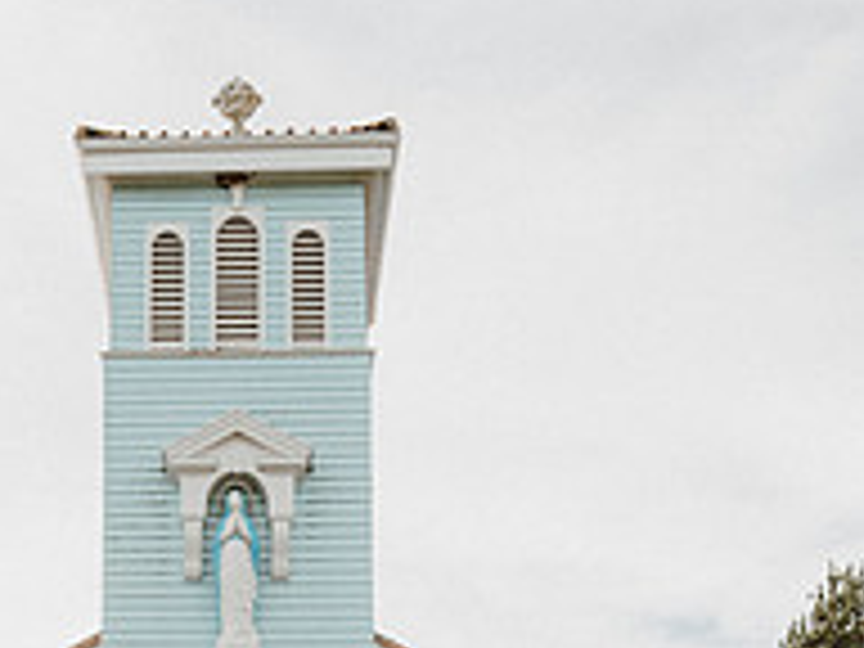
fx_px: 1348
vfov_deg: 22.6
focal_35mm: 54
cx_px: 194
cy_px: 945
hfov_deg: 34.6
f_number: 3.5
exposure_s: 1/500
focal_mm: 24
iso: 125
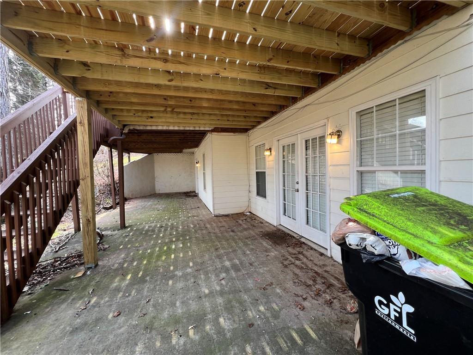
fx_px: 178
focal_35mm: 13
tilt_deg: -0.4
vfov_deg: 89.9
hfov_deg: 106.2
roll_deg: +1.6
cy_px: 178
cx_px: 236
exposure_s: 1/99
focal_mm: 1.57
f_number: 1.8
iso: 50
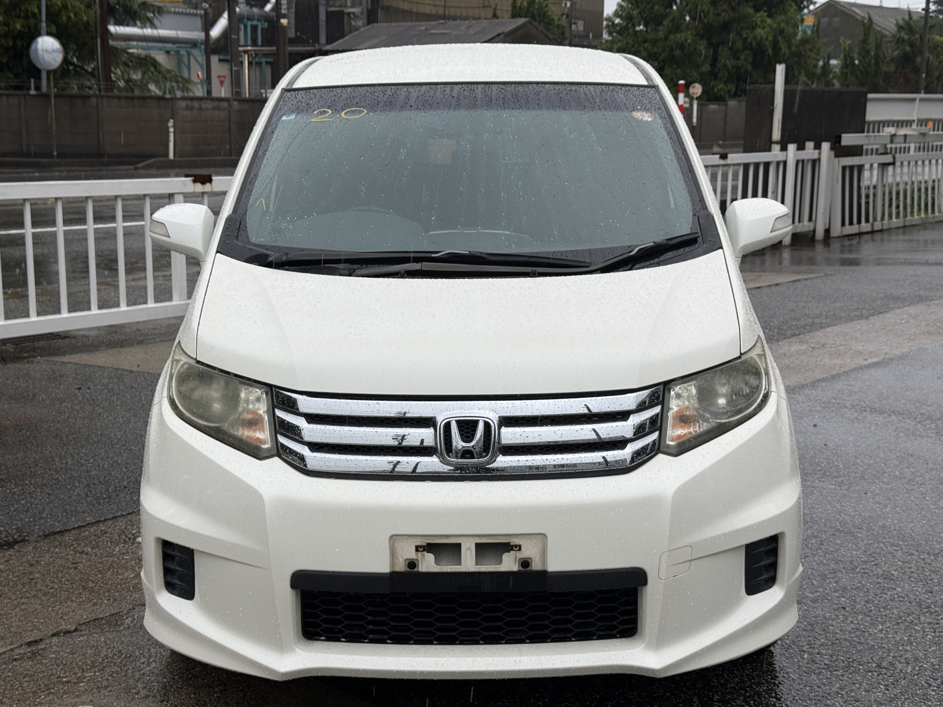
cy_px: 354
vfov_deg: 30.3
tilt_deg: -10.3
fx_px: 1308
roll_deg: -0.7
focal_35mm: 48
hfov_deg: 39.7
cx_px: 472
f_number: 1.78
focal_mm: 6.76
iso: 64
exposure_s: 1/345
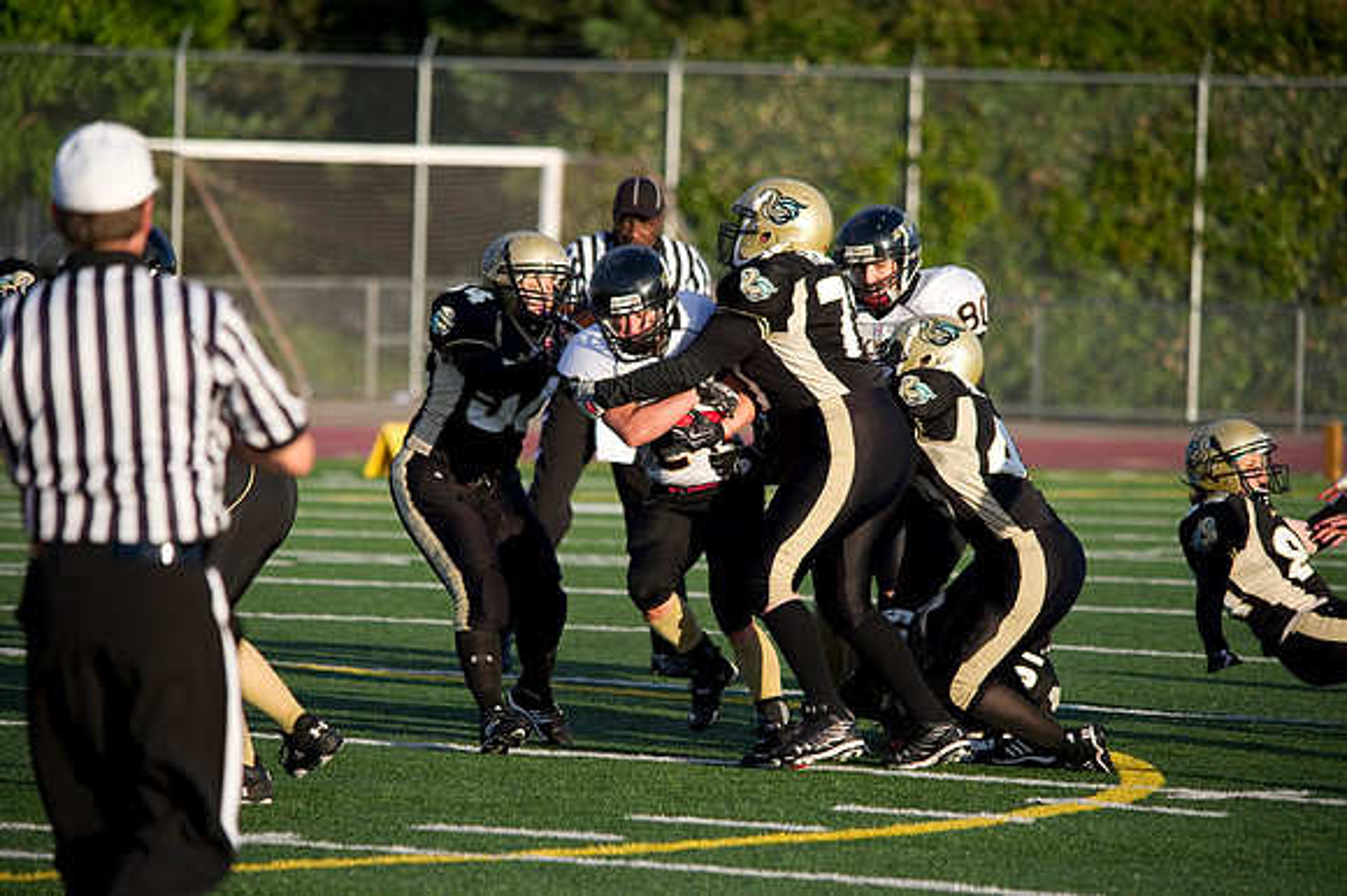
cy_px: 448
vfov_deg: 4.6
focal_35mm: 300
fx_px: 11218
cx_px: 674
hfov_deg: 6.9
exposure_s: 1/1000
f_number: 6
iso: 560
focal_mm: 300
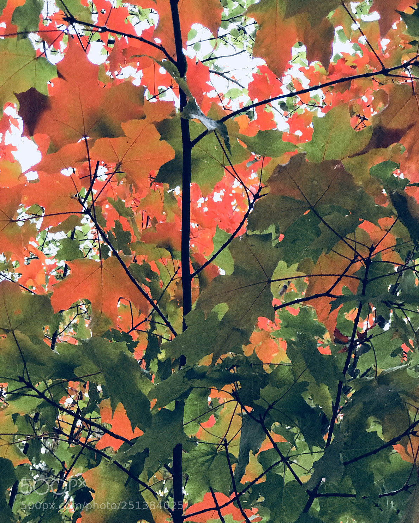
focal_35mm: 60
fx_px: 930
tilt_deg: +77.5
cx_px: 211
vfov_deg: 31.4
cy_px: 251
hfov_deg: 25.4
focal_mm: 6.6
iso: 64
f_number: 2.8
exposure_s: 1/60
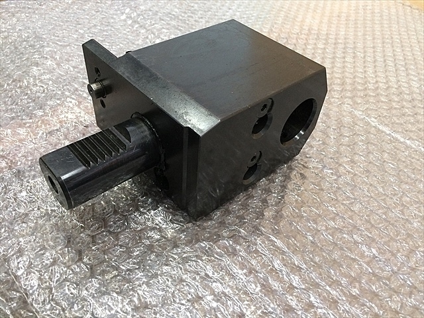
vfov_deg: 48.2
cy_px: 159
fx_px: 355
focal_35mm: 29
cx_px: 212
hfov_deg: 61.7
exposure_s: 1/30
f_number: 2.2
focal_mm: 4.15
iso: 125
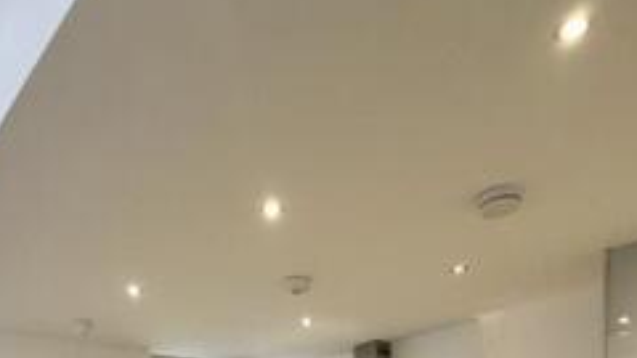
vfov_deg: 24.0
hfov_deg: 53.9
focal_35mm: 37
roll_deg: +2.9
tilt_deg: -6.6
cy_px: 558
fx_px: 625
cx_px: 280
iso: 400
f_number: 2.2
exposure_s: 1/50
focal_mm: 2.22
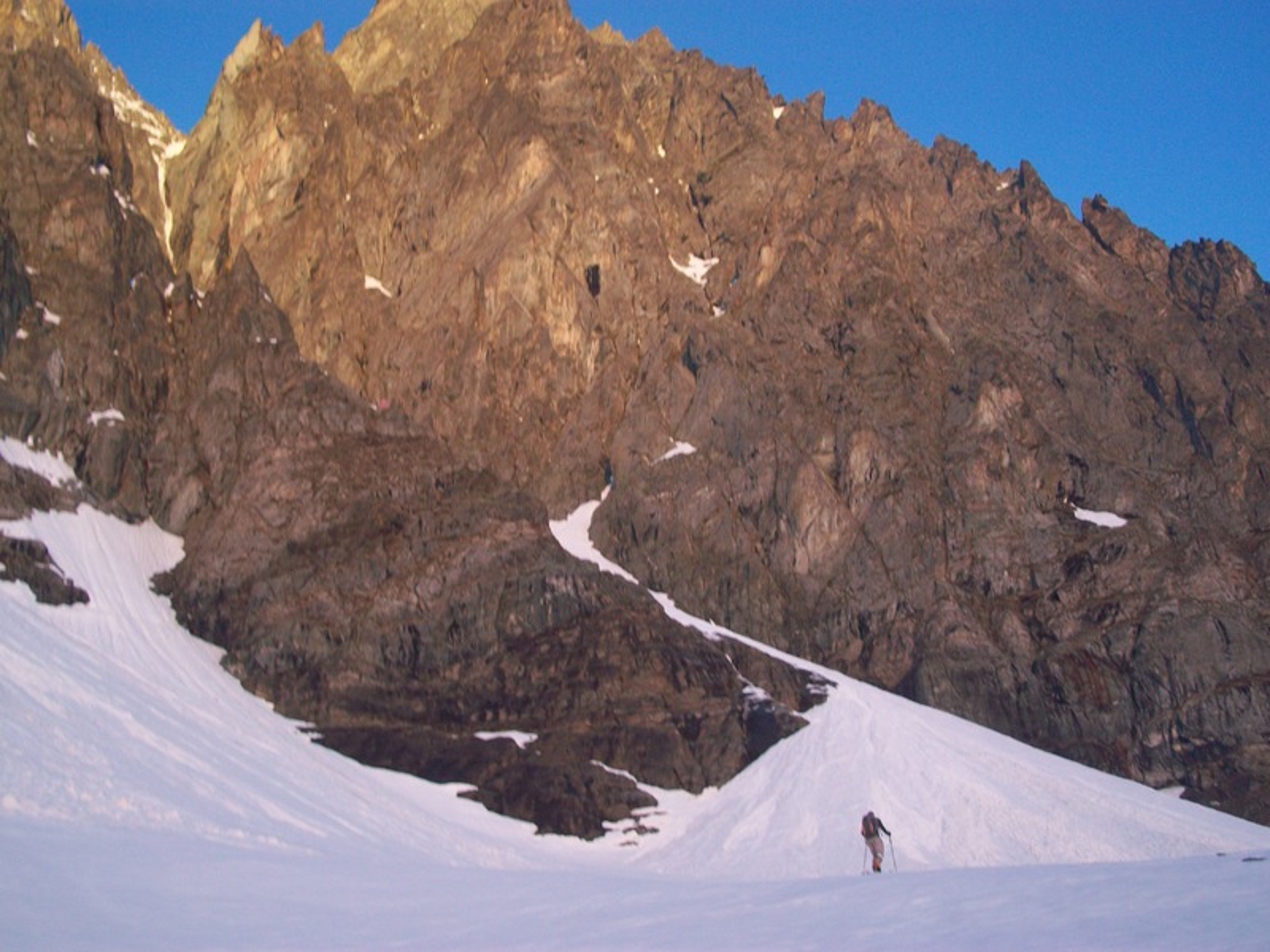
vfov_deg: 36.0
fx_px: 1468
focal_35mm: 40
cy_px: 476
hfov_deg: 46.8
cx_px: 635
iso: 64
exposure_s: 1/80
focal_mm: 7.1
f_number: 3.2
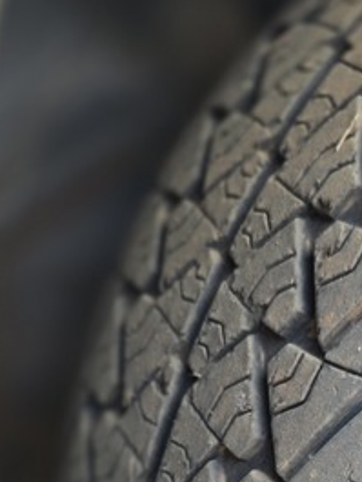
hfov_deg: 27.2
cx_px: 313
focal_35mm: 52
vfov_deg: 32.4
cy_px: 531
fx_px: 724
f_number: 1.7
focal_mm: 6.3
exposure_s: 1/180
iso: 64
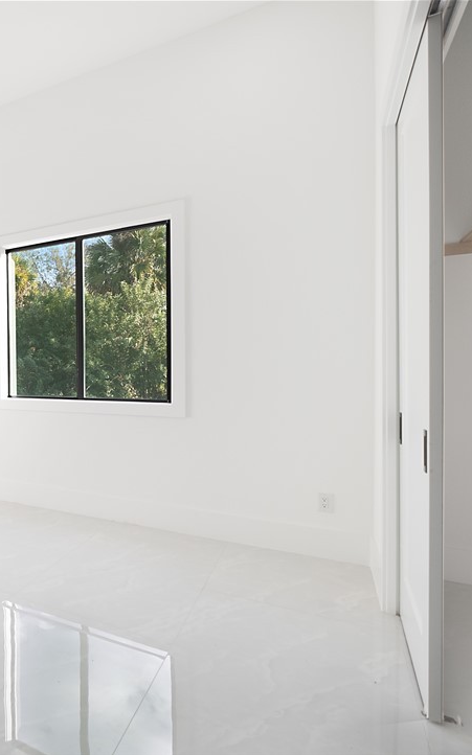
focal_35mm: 23
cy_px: 378
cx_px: -58
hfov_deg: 41.3
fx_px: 474
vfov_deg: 77.2
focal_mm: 10
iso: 160
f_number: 4
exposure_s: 1/70
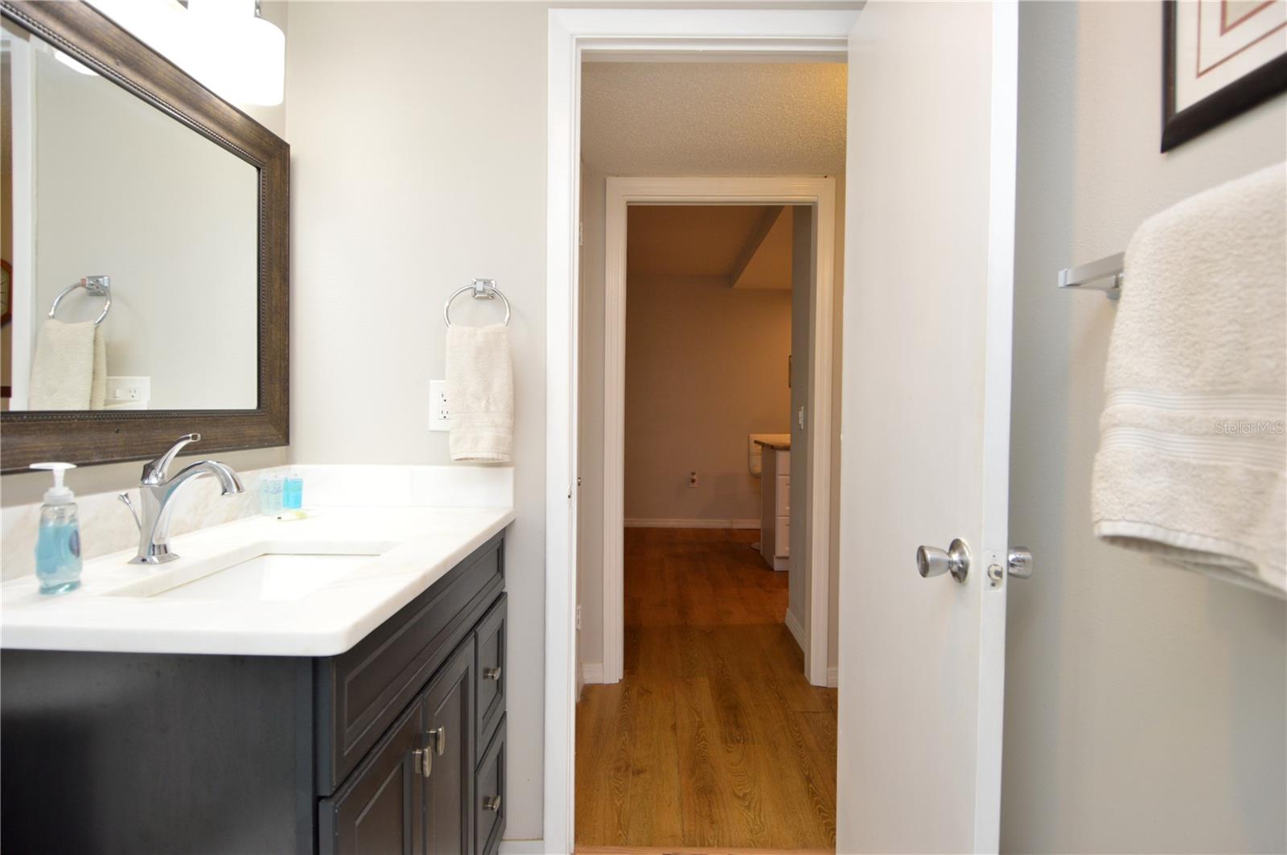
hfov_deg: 90.1
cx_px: 644
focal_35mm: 18
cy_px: 428
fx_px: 643
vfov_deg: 67.3
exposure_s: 1/80
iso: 400
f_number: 4.5
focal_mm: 12
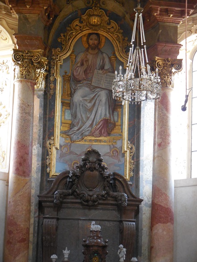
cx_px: 98
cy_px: 131
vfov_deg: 17.4
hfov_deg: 13.1
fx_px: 857
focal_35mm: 113
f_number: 5.1
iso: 800
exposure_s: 1/25
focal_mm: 20.4
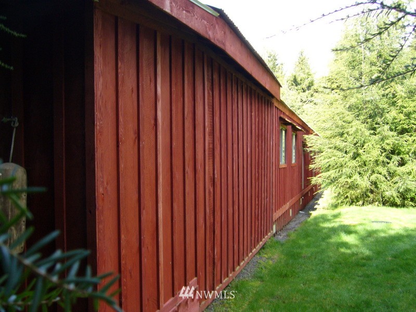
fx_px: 421
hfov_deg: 52.6
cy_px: 156
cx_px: 208
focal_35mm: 35
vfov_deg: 40.7
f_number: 2.8
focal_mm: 5.8
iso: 100
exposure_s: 1/40
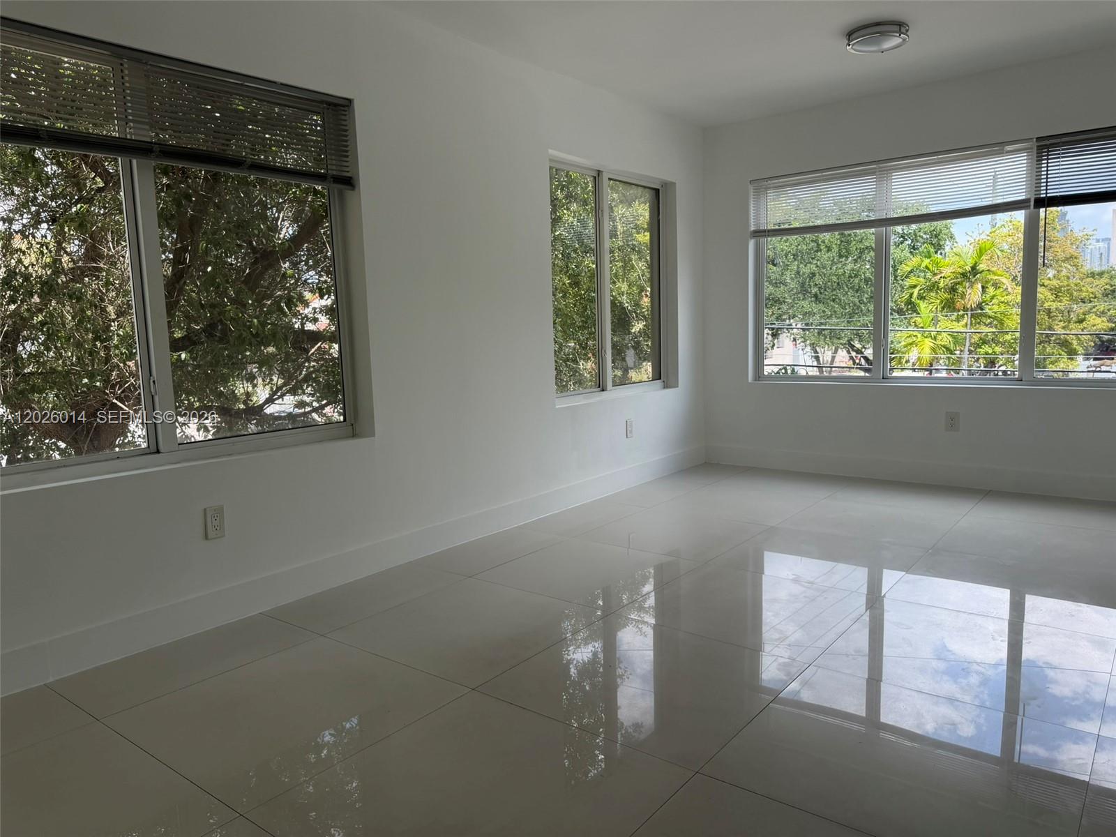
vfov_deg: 56.8
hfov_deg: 71.6
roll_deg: +1.5
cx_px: 558
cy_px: 418
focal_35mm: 24
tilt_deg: -6.7
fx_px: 774
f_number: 1.78
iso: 80
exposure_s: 1/450
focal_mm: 6.76
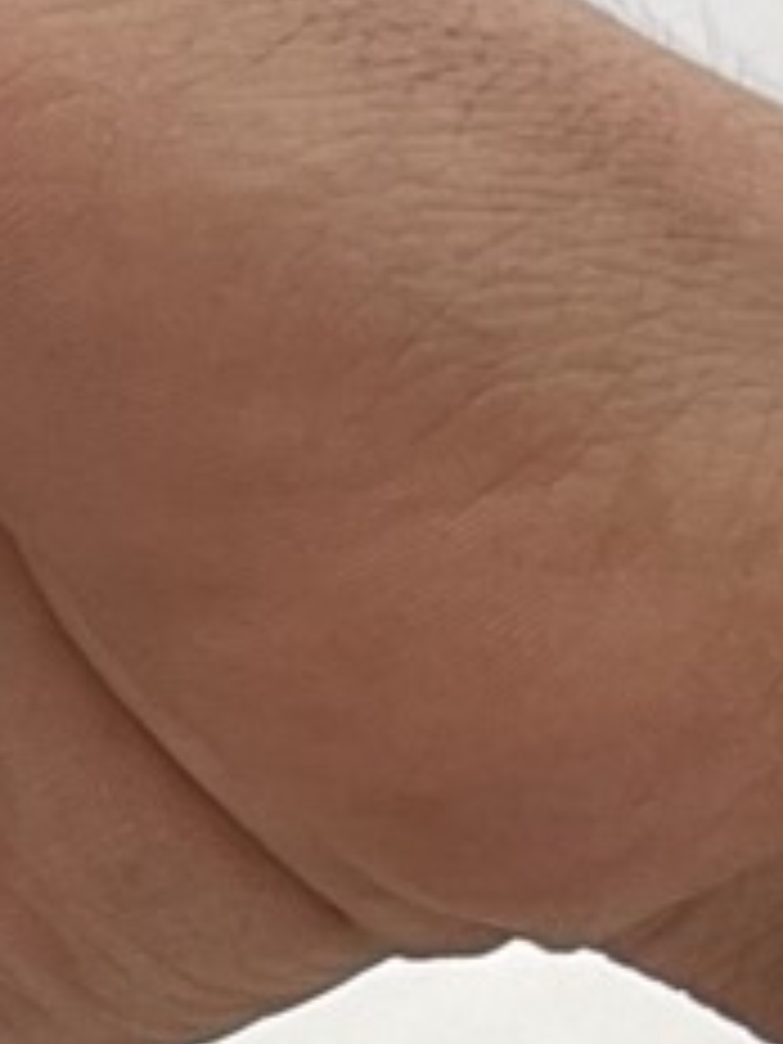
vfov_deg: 9.1
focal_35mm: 207
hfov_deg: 6.5
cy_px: 1922
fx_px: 6243
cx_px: -1678
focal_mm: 2.71
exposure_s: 1/121
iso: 25
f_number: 2.2
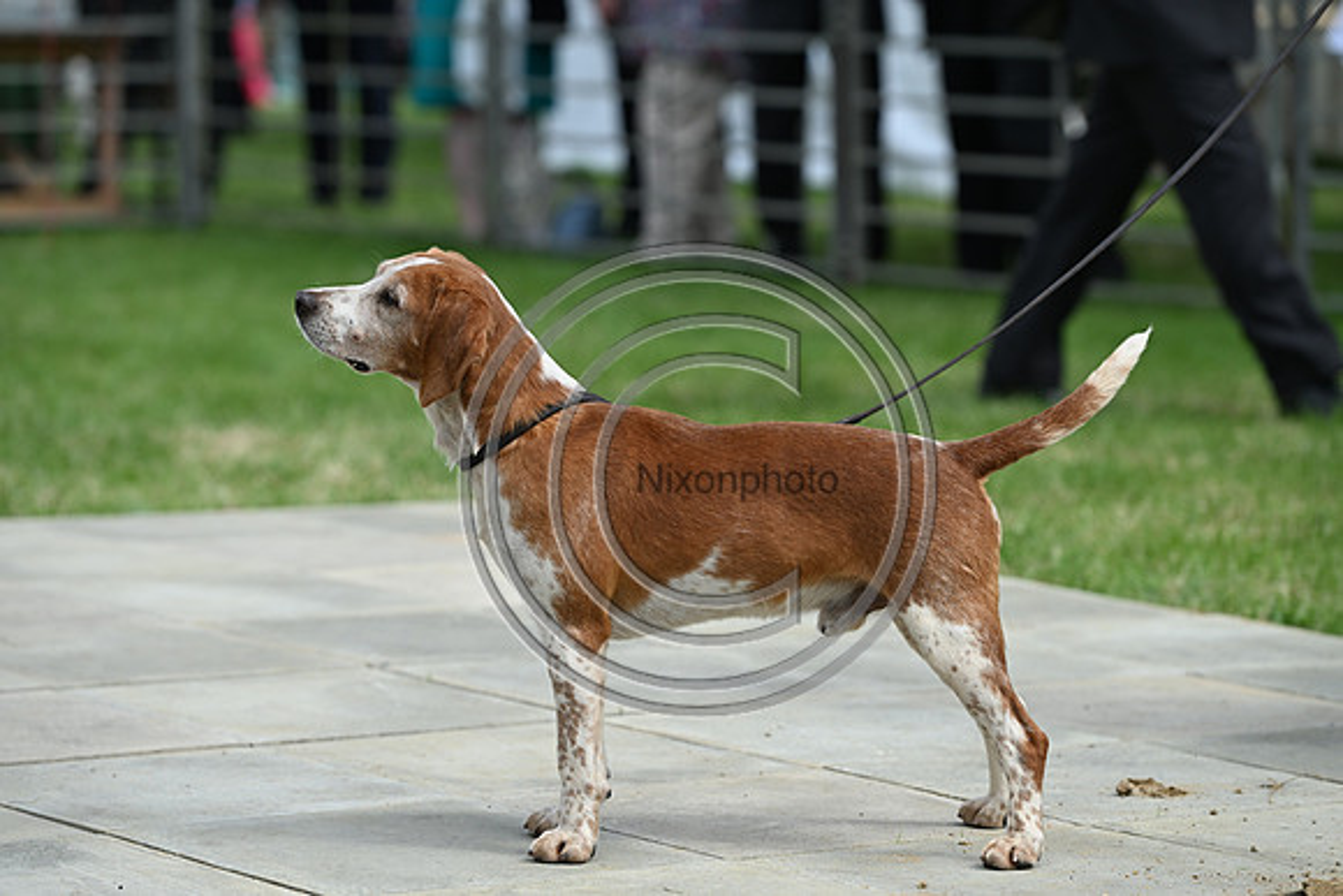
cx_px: 672
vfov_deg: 8.6
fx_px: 5970
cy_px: 448
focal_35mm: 160
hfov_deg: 12.8
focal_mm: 160
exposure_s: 1/1250
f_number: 4.5
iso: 320
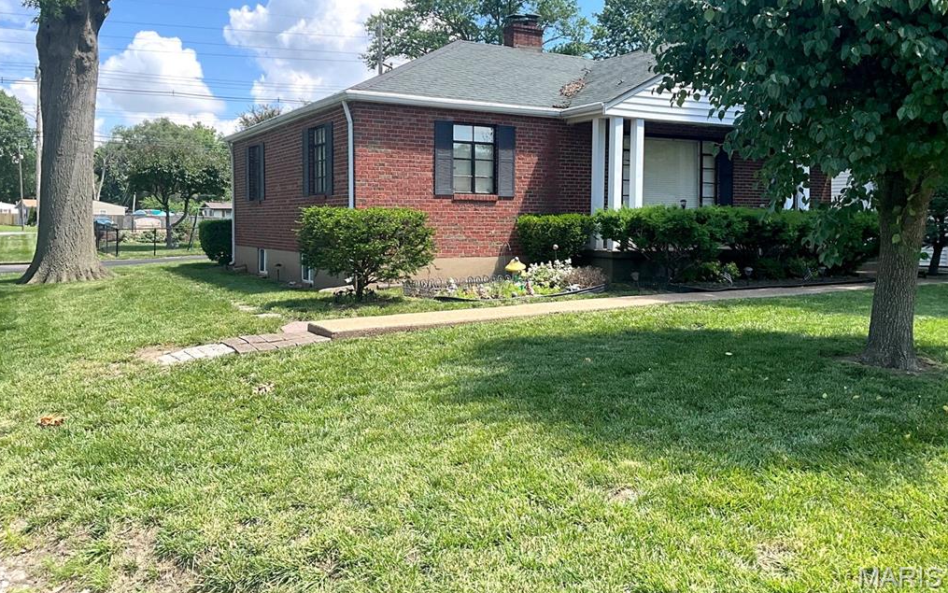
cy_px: 238
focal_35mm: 31
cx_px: 474
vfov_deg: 40.5
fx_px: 801
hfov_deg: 61.2
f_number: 1.8
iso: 25
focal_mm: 3
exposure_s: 1/781
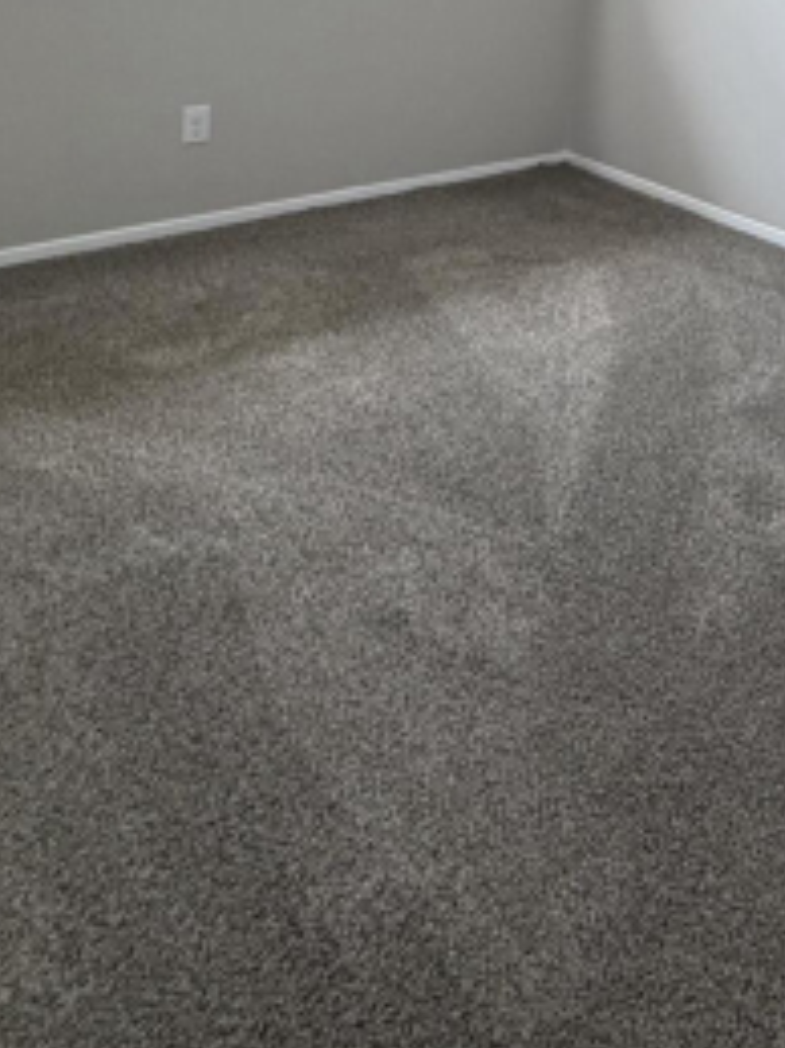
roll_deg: -8.8
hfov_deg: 31.6
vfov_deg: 44.3
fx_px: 1089
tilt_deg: -6.5
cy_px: 18
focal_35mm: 36
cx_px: 991
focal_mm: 2.22
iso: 320
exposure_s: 1/120
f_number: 2.2
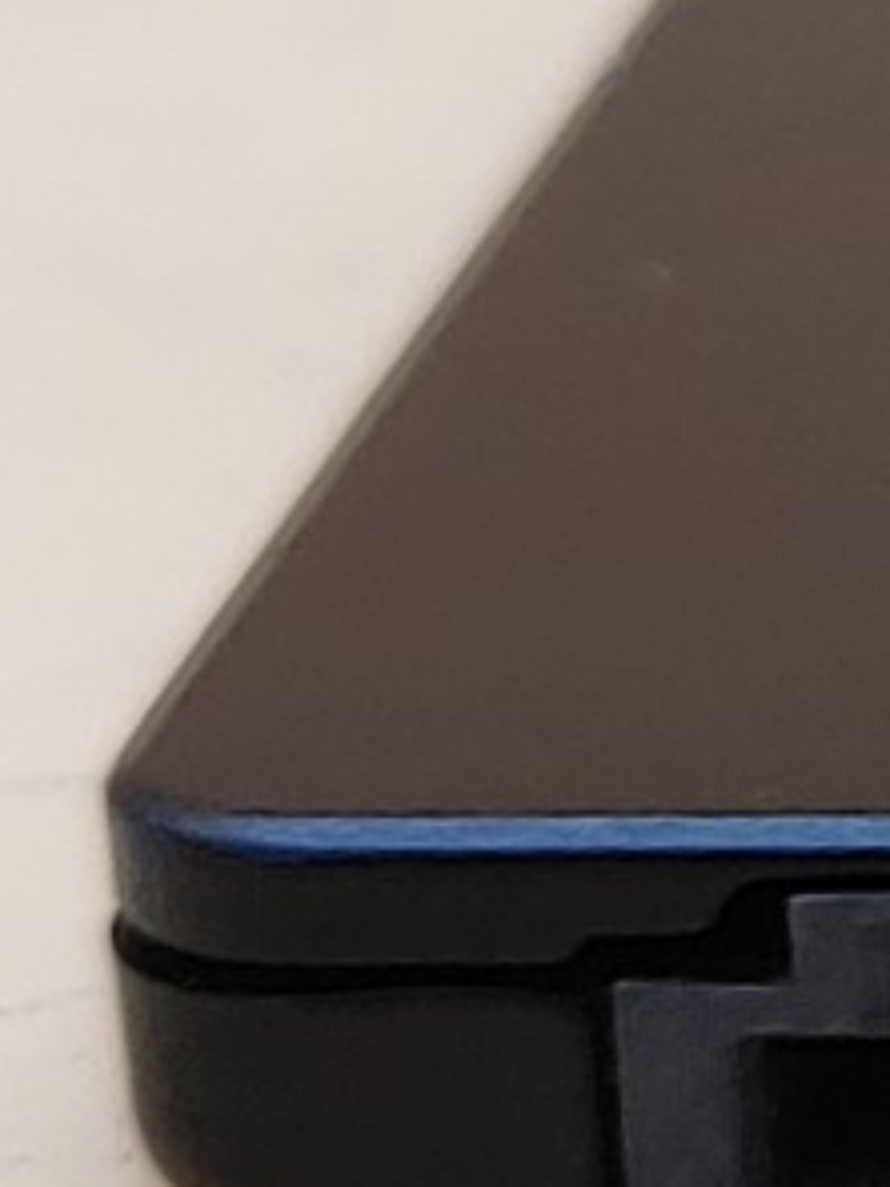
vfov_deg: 8.3
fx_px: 8159
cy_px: 261
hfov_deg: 5.8
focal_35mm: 238
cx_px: 2766
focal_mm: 4.36
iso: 50
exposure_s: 1/83
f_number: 1.8
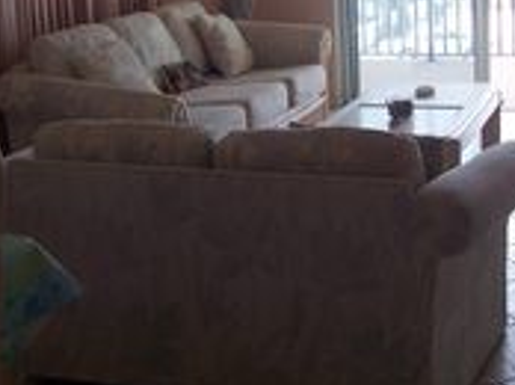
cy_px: 47
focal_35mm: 72
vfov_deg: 20.0
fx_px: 1070
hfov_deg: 27.0
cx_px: 323
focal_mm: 5.6
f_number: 2.7
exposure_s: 1/125
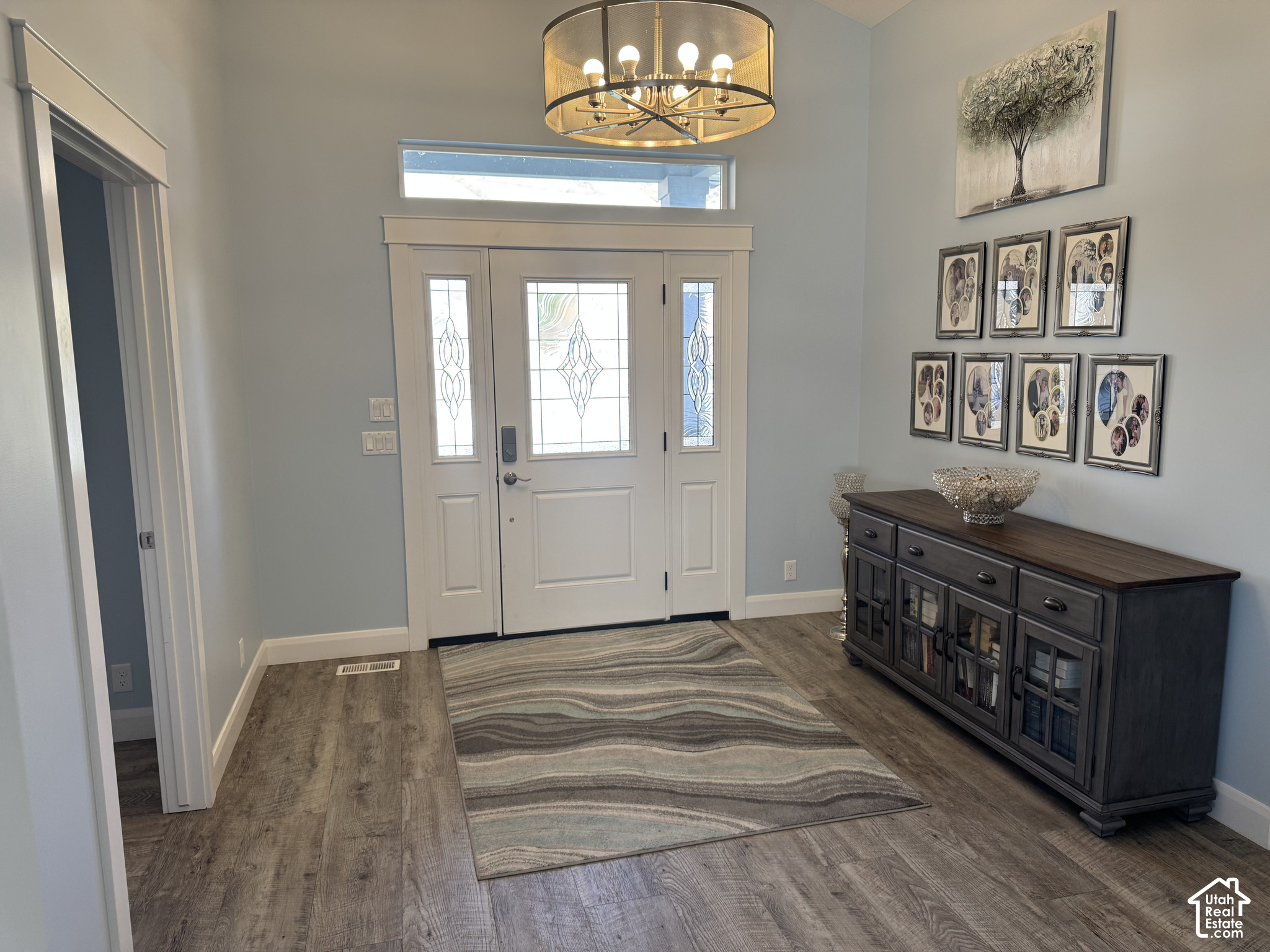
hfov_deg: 71.6
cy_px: 476
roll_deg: +0.6
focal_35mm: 24
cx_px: 635
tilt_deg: -8.7
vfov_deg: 56.8
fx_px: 881
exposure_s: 1/120
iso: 125
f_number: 1.78
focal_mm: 6.76
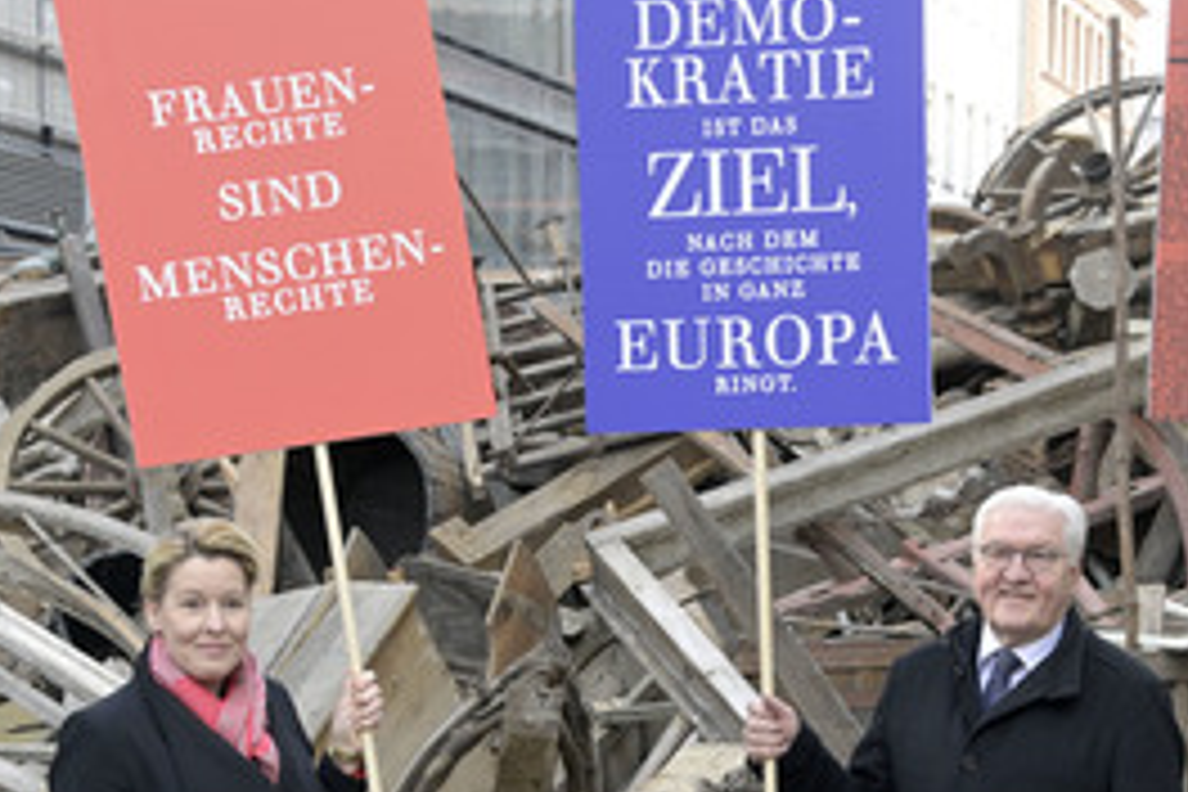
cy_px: 594
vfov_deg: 10.3
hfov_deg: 15.4
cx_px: 781
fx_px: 4389
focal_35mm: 133
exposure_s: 1/1600
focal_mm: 78
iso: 4000
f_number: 6.3
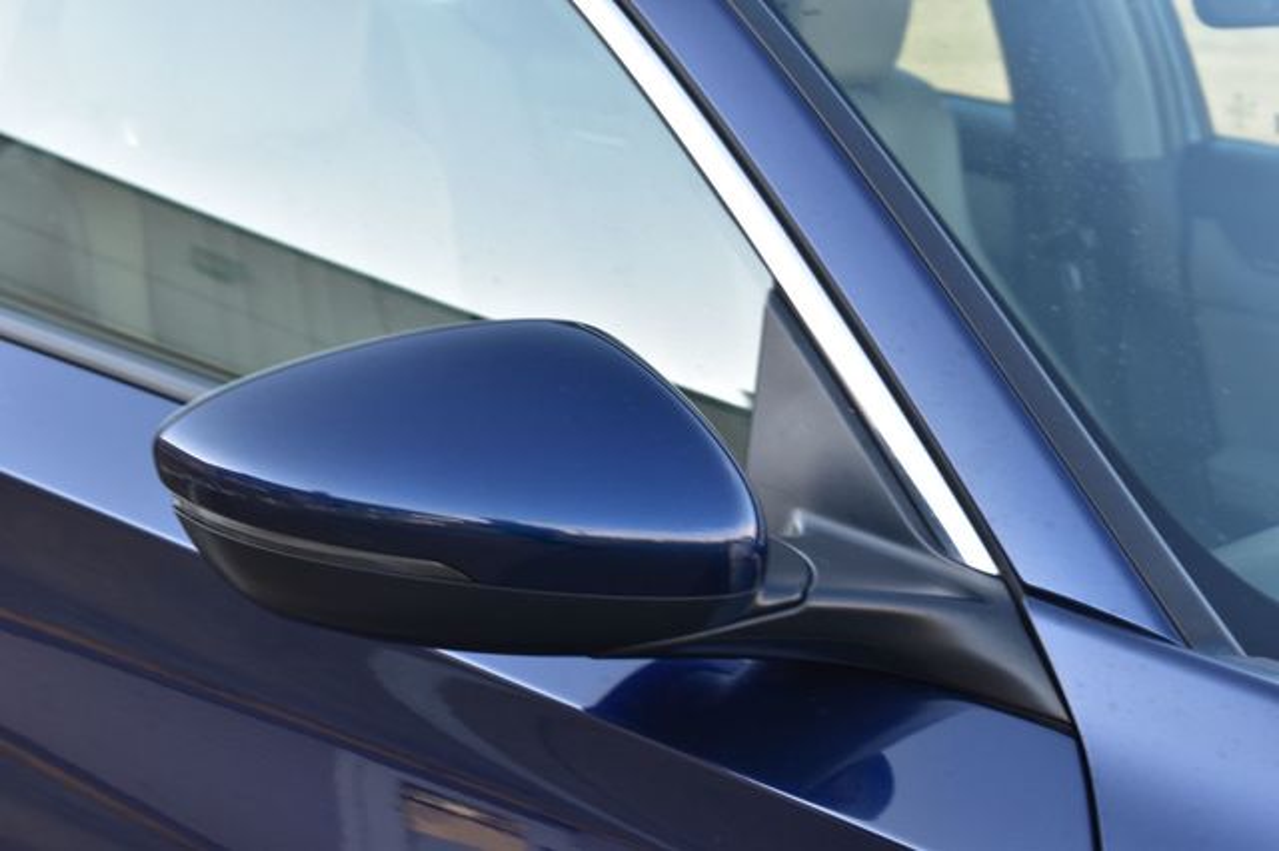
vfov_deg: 16.5
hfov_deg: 24.6
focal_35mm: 82
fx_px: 2929
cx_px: 640
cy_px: 426
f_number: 8
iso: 400
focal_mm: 55
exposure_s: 1/60
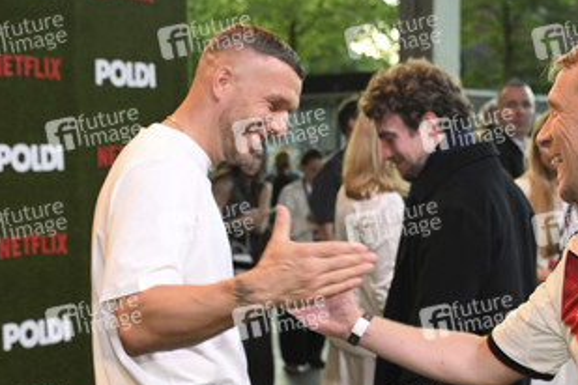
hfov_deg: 36.2
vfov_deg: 24.9
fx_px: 867
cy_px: 271
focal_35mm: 54
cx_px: 418
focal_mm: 37
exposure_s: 1/250
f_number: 4.5
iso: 1600
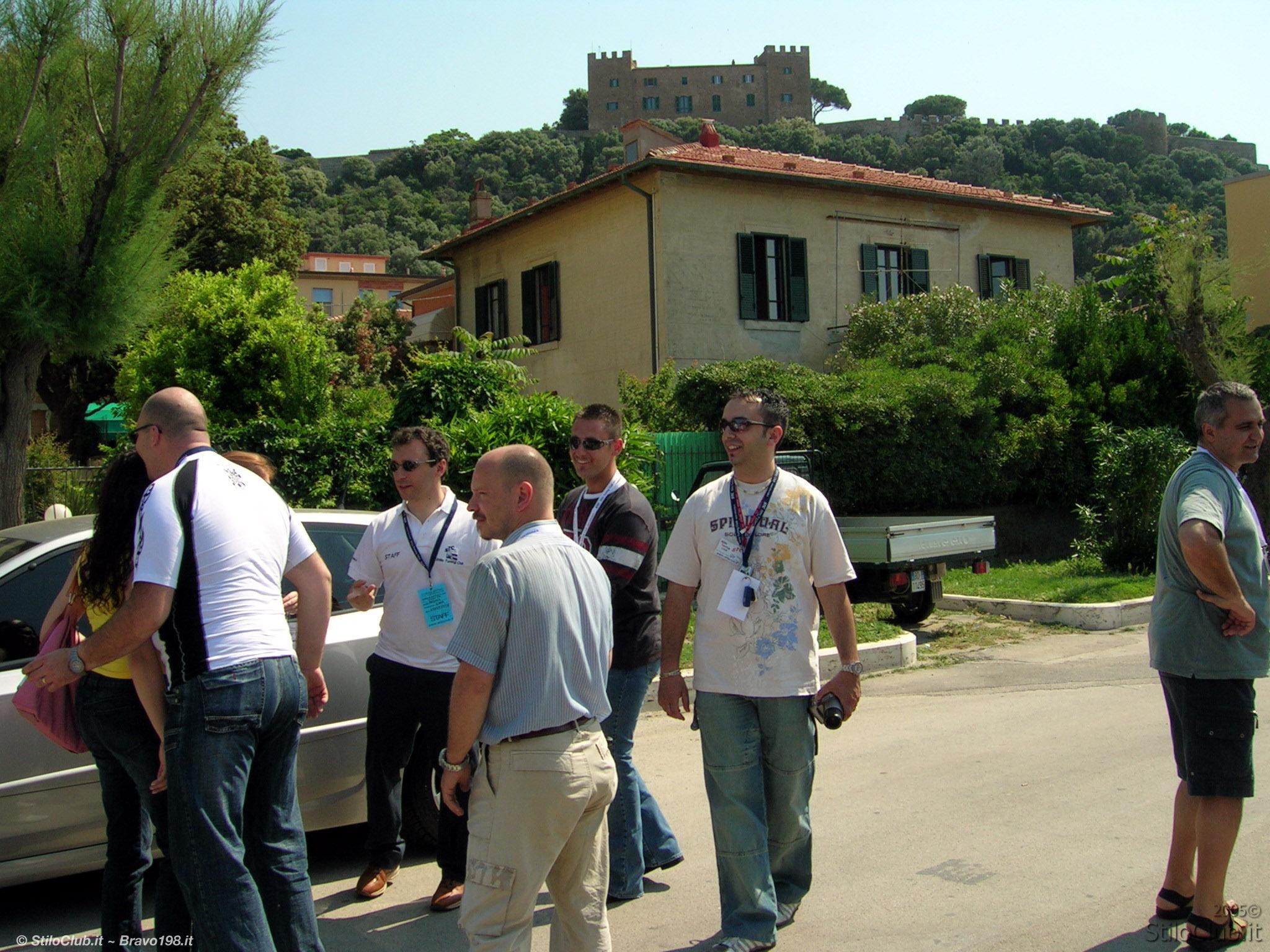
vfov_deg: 40.7
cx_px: 635
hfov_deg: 52.6
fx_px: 1284
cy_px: 476
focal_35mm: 35
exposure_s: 1/426
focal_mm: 5.4
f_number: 4.8
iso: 50
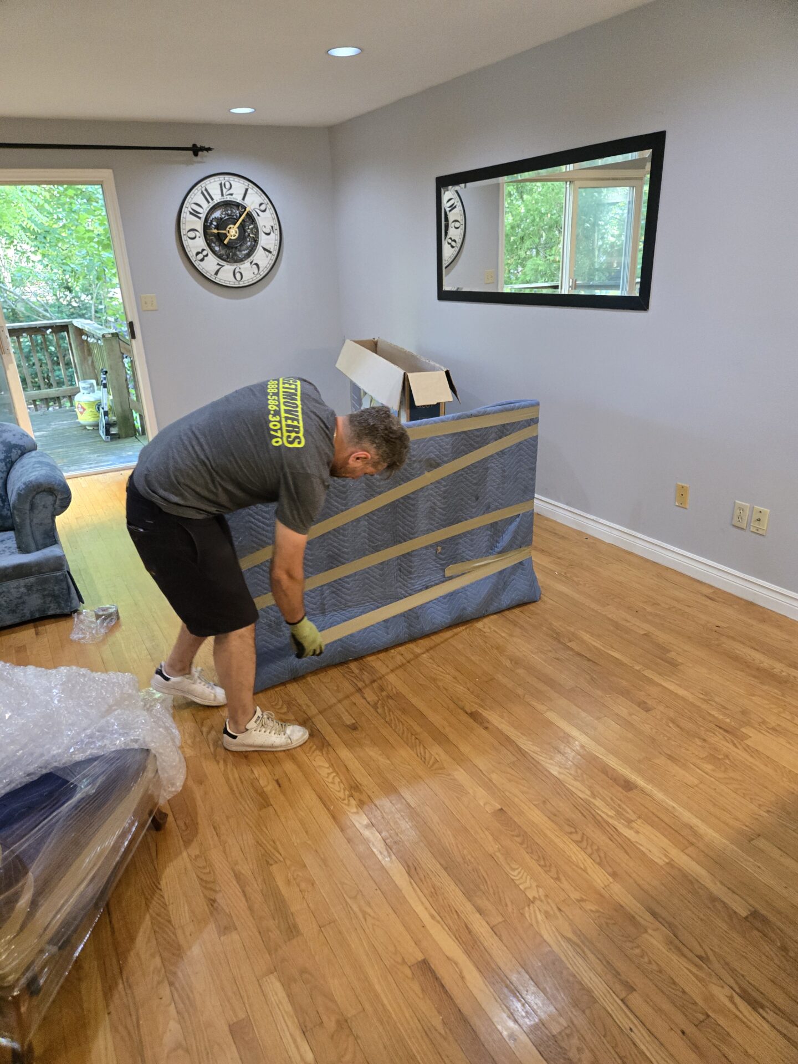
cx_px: 399
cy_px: 532
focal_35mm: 23
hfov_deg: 58.9
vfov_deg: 73.9
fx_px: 707
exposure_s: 1/120
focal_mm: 5.4
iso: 1000
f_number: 1.8
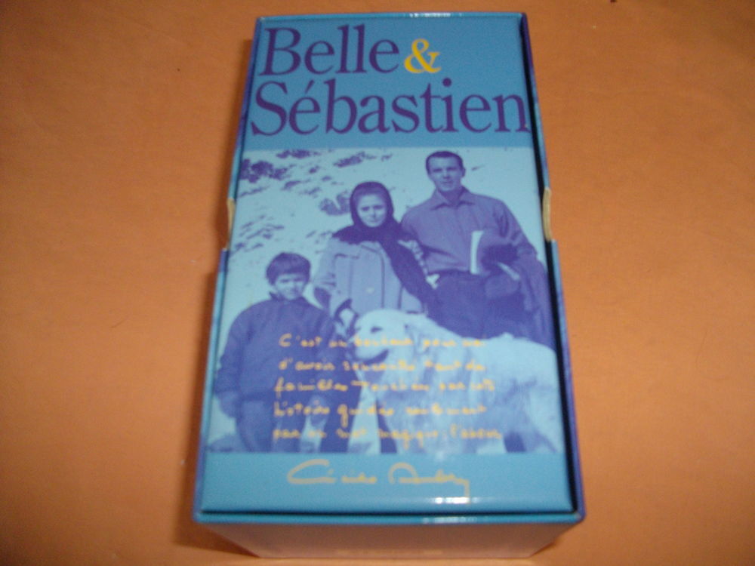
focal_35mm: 32
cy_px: 283
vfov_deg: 44.2
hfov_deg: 56.8
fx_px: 698
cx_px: 378
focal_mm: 5.7
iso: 200
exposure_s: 1/50
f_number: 2.9
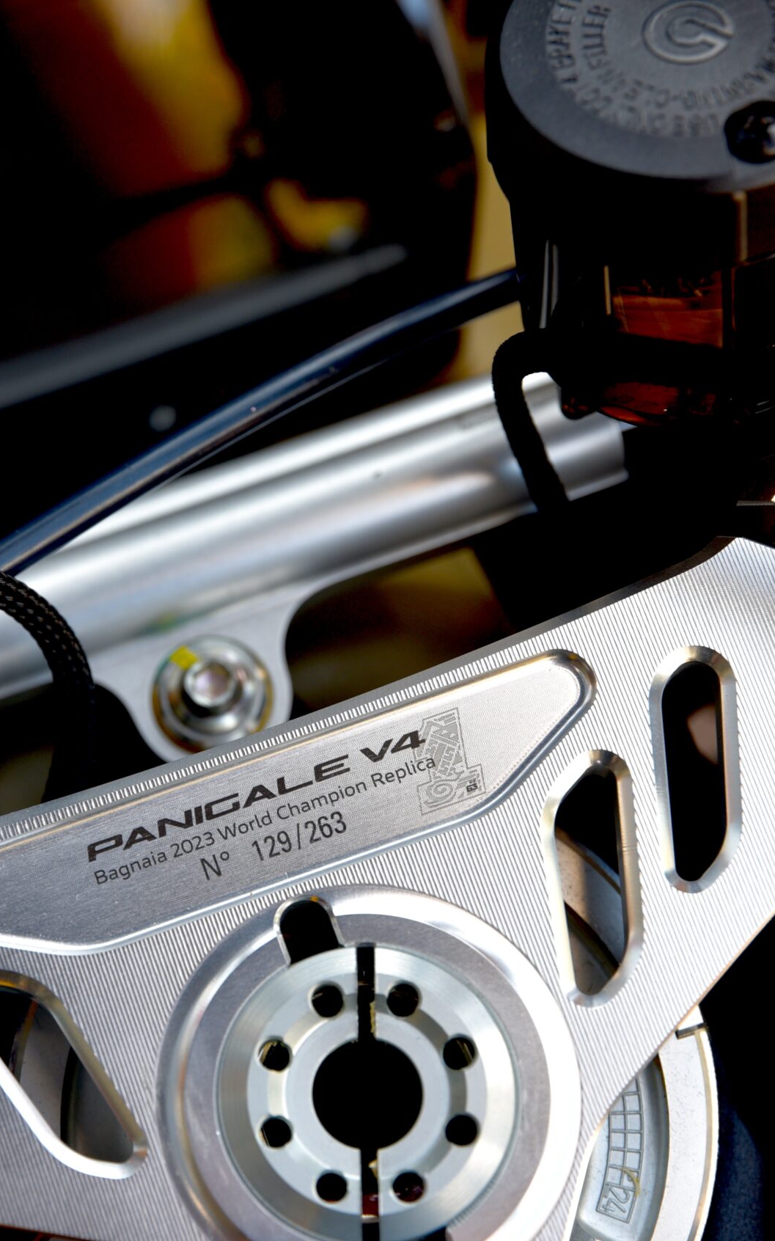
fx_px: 3651
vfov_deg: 19.3
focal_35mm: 108
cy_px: 625
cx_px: 193
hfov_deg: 12.1
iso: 200
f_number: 5
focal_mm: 70
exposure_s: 1/100
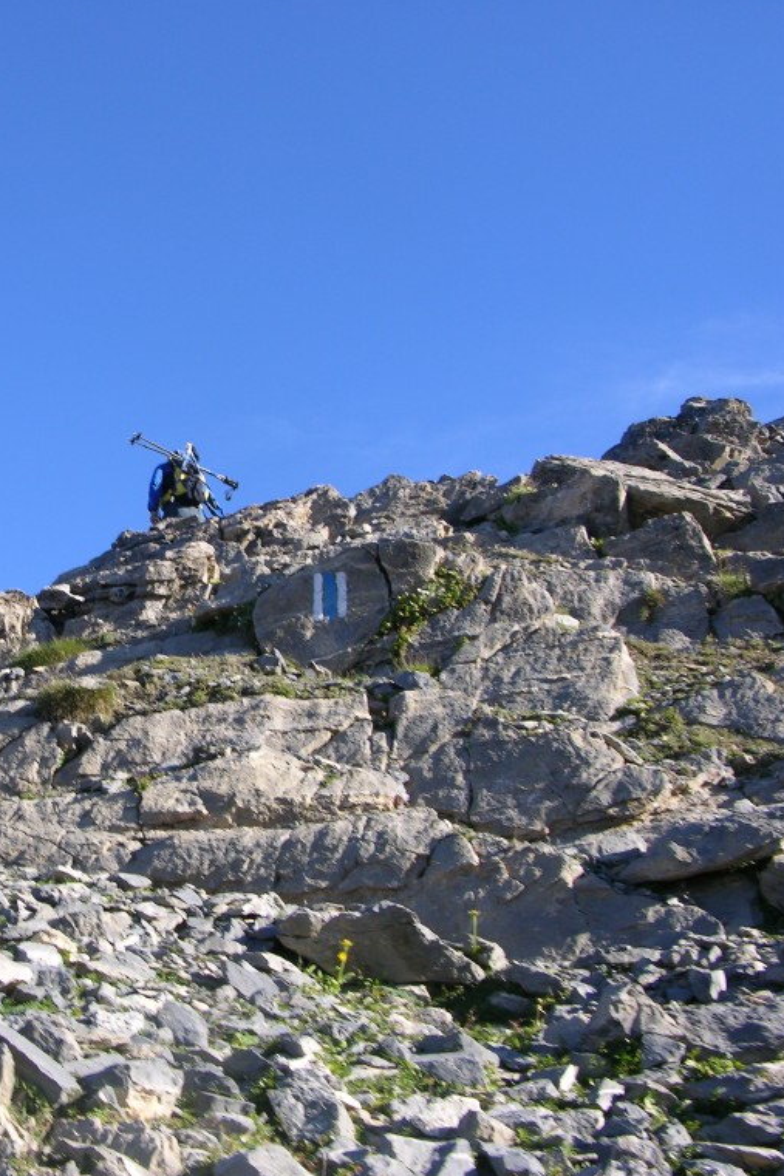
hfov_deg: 26.5
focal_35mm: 49
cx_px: 71
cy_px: 587
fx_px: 1601
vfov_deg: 40.4
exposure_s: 1/128
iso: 50
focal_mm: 8.9
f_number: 5
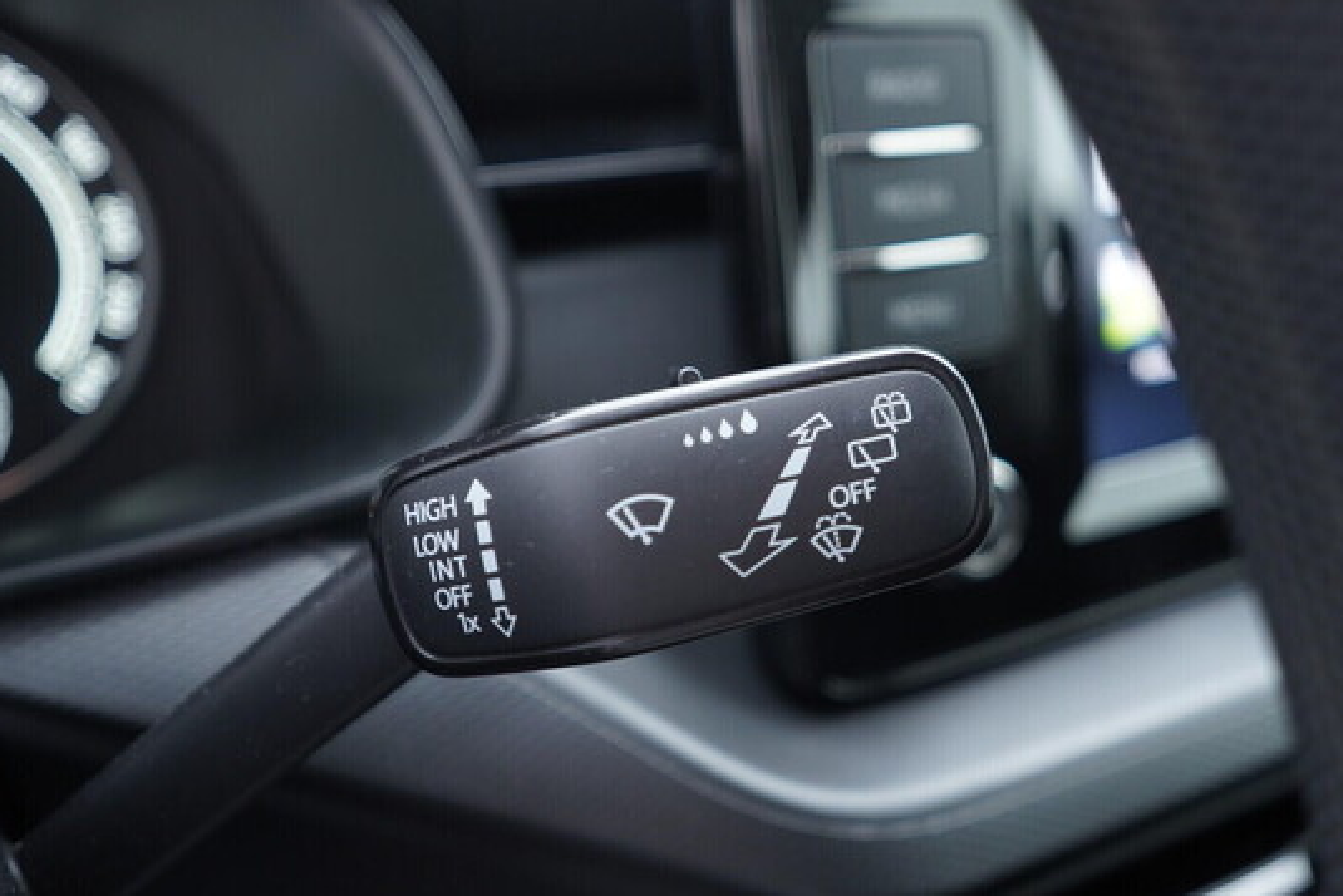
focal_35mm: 37
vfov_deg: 36.0
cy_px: 456
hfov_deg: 51.9
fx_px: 1381
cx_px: 665
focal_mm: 24
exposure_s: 1/40
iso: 400
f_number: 2.8
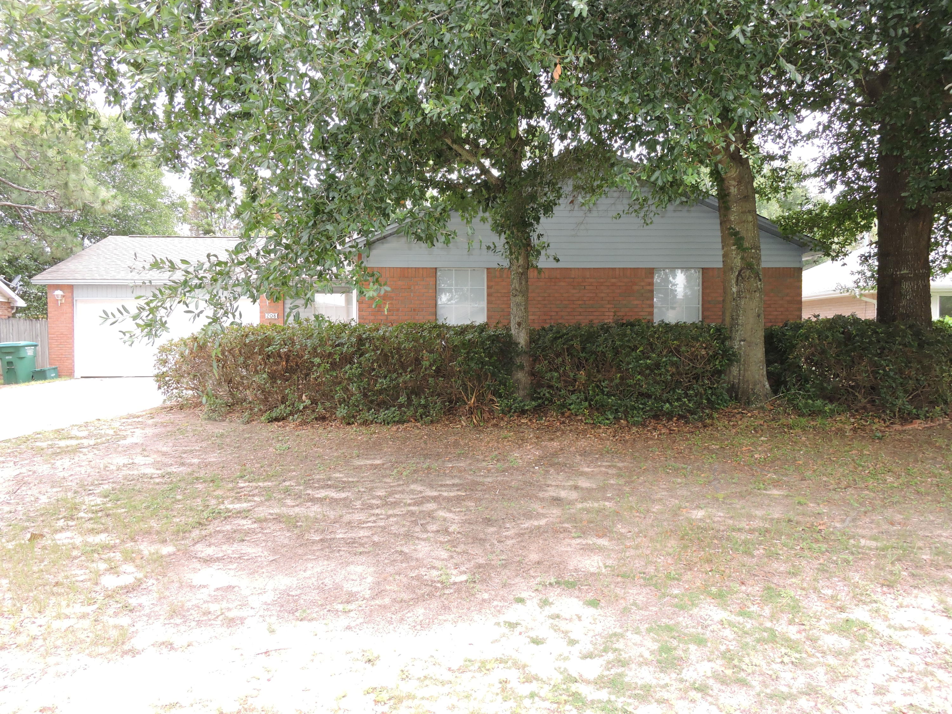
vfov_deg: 56.8
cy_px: 357
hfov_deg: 71.6
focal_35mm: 24
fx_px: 660
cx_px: 476
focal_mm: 4.3
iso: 220
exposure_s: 1/320
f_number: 3.3
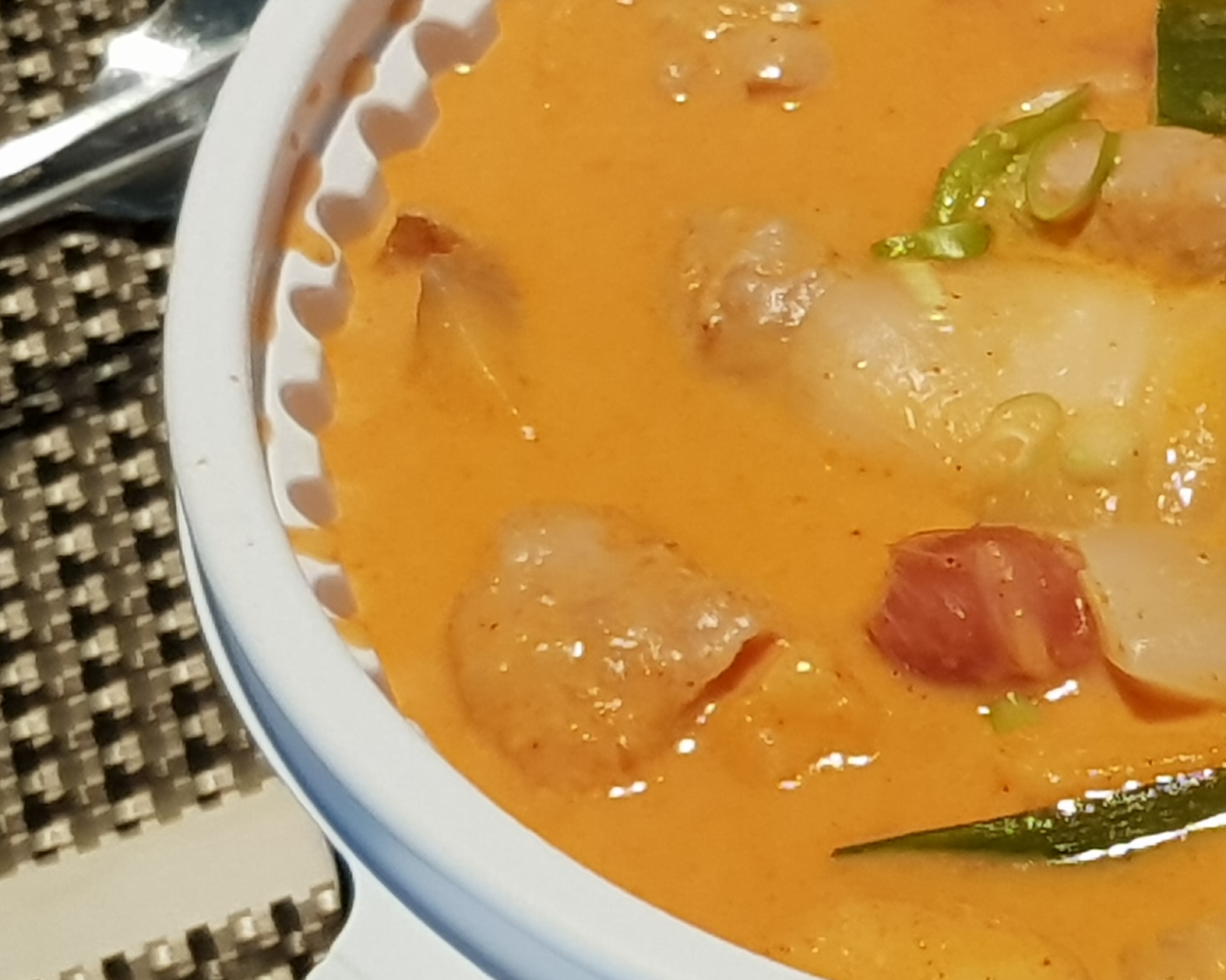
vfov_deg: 23.5
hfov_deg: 26.9
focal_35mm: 65
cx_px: 1332
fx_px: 2358
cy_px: 444
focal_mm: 4.3
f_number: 1.7
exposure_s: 1/60
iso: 125
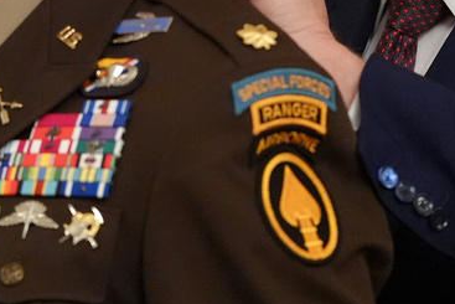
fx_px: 10570
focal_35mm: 836
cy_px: -40
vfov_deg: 1.6
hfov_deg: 2.5
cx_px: 222
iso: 4000
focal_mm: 200
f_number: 2.8
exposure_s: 1/160
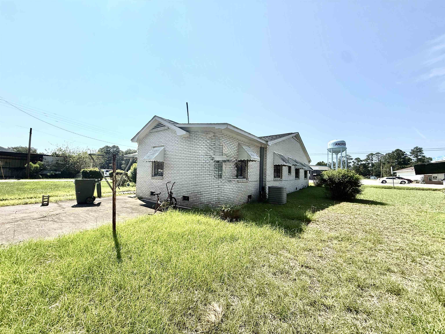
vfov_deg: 85.7
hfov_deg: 102.1
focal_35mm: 14
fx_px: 180
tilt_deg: +5.7
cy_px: 167
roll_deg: -0.8
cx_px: 222
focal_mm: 2.22
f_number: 2.2
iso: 50
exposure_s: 1/3289
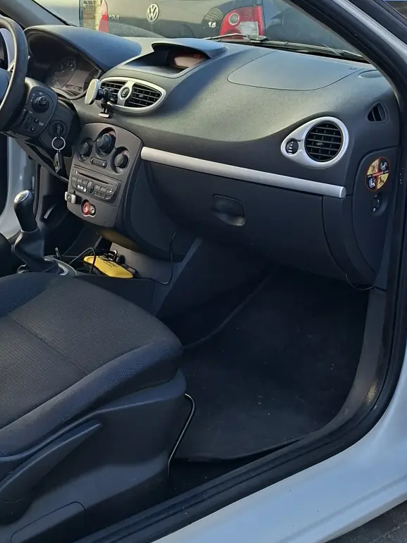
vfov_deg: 37.3
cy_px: 210
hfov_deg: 28.2
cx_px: 112
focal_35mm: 51
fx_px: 800
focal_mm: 5.54
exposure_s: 1/497
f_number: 1.8
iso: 50
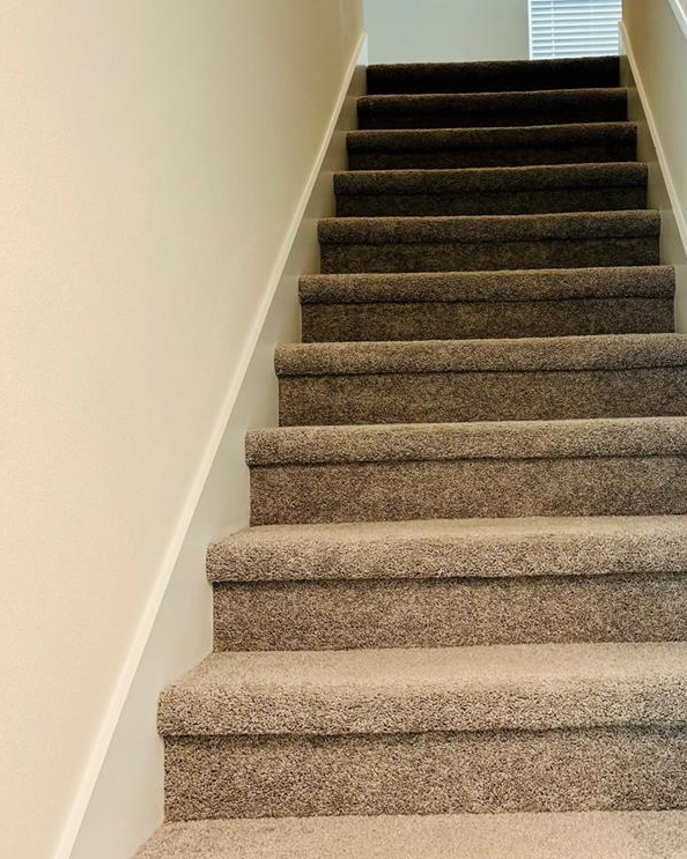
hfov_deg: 35.8
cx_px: 500
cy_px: 313
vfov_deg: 44.4
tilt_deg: +5.3
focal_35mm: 41
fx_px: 1042
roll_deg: +2.3
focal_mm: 5.96
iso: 80
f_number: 1.6
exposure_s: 1/60
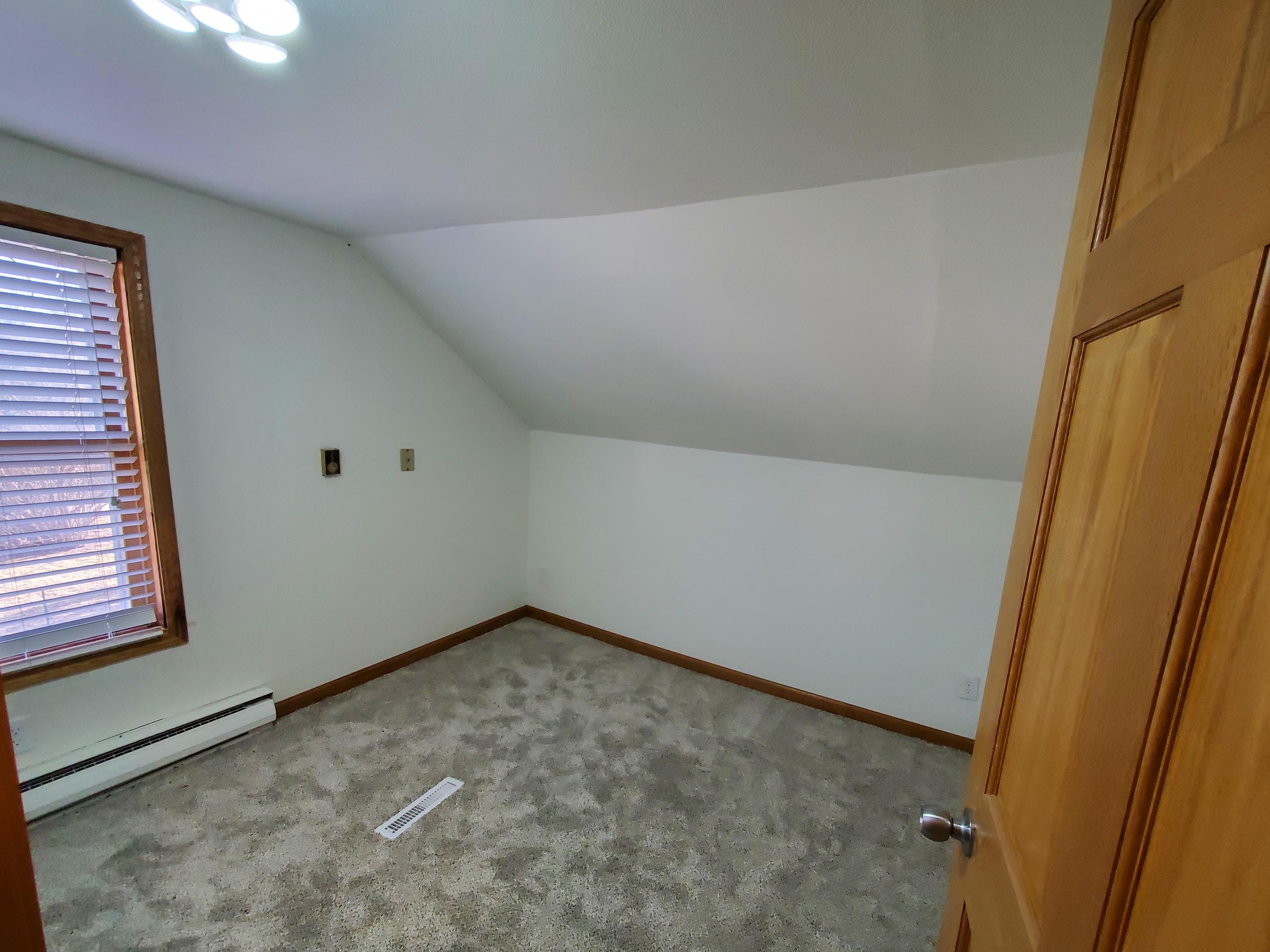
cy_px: 506
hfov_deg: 102.0
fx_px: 514
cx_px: 666
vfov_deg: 85.6
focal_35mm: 14
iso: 200
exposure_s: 1/60
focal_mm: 1.8
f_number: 2.2
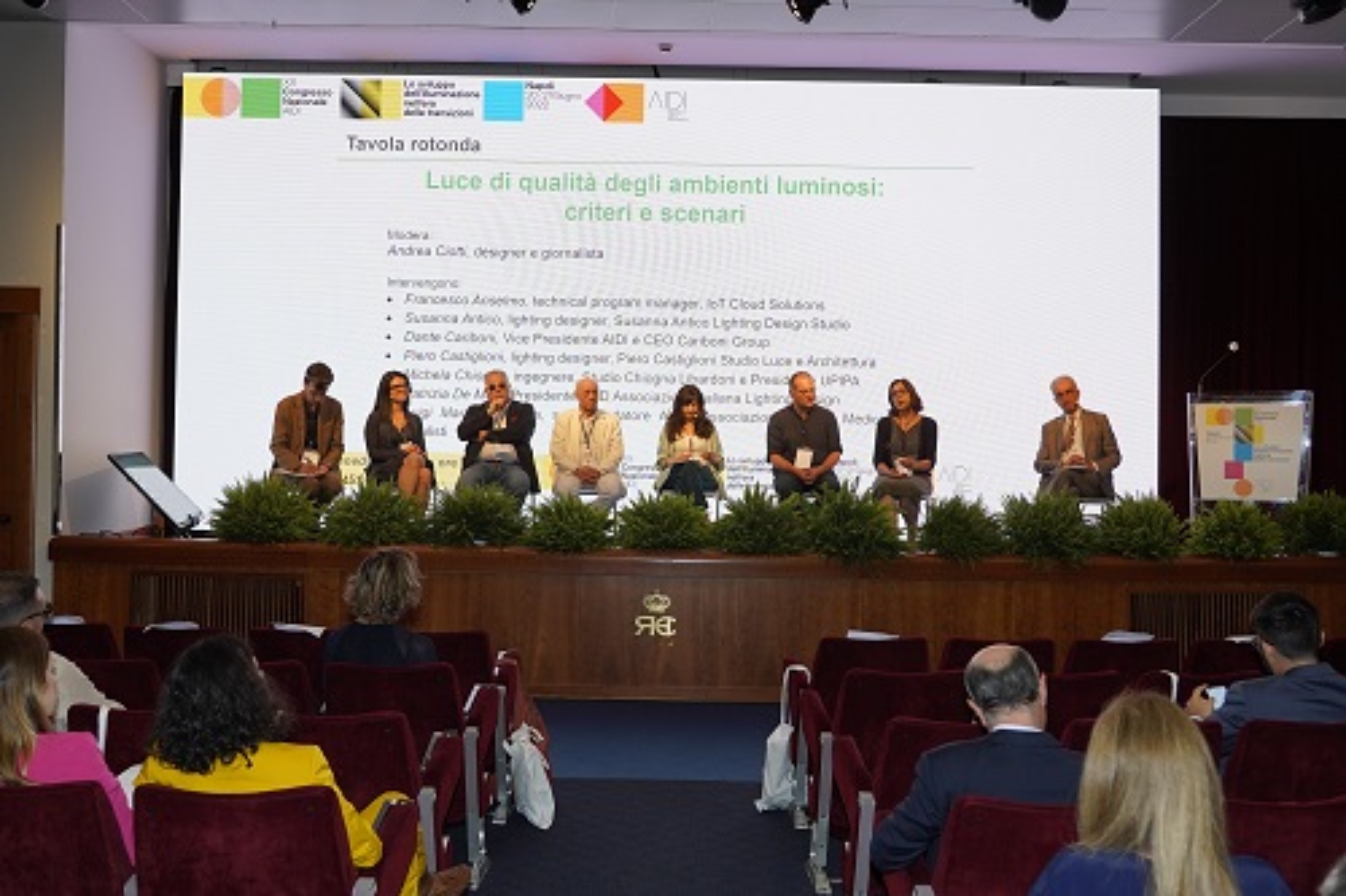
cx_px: 673
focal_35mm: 36
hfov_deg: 53.1
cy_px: 448
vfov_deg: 36.8
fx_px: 1345
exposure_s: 1/60
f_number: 4
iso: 500
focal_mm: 24
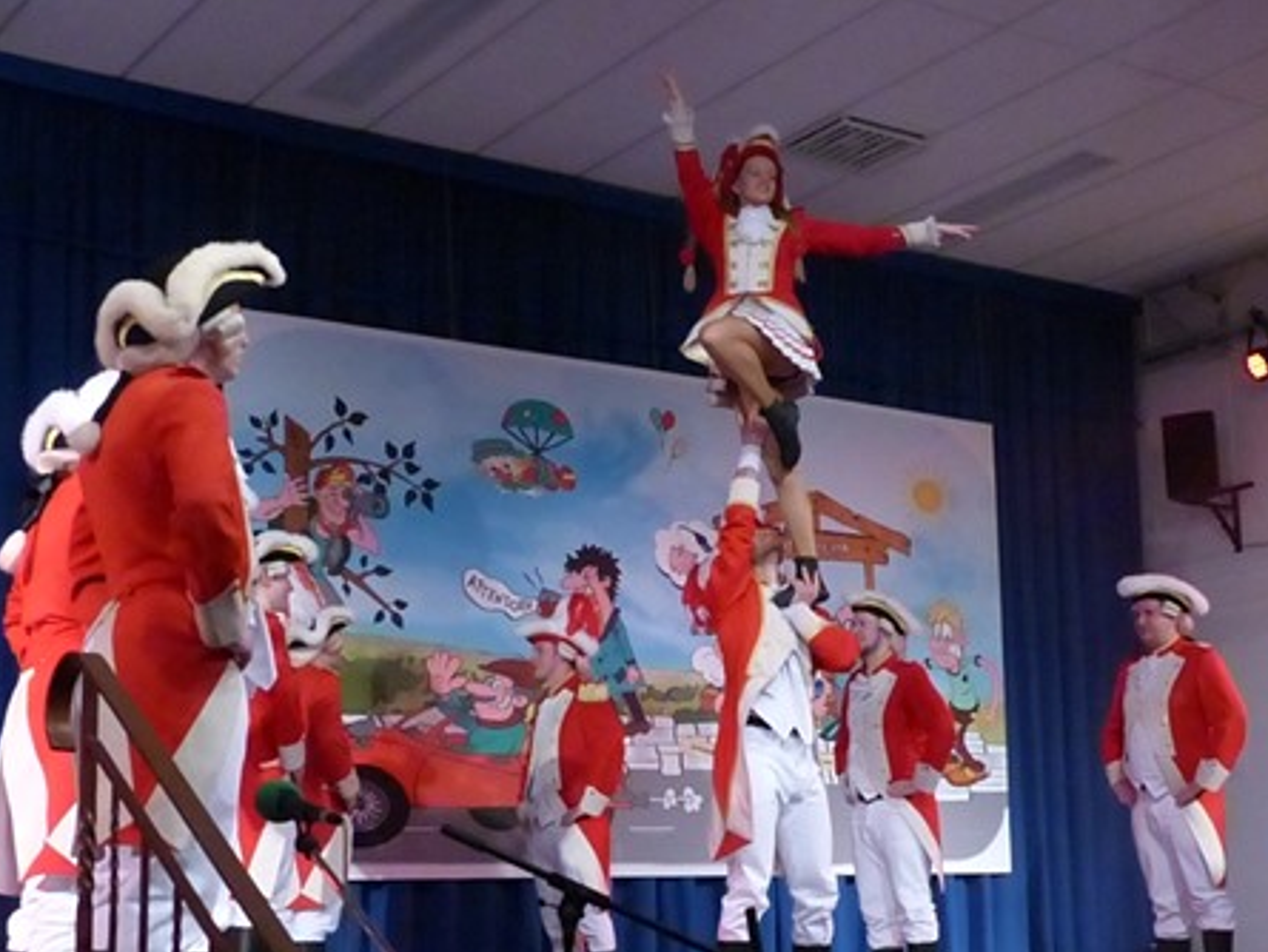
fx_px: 2125
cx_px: 778
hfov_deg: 33.1
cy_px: 609
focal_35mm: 58
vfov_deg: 25.2
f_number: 4
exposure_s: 1/200
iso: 1600
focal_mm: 7.6
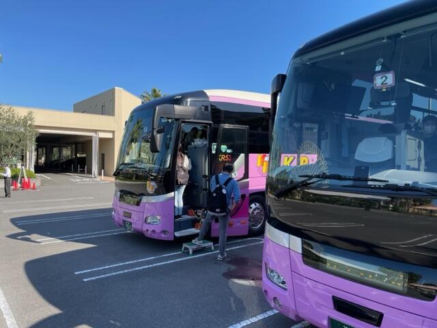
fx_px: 328
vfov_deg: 53.1
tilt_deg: -0.4
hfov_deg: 67.3
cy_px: 164
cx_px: 218
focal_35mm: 26
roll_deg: -0.3
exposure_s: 1/1531
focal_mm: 4.2
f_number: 1.6
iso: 32
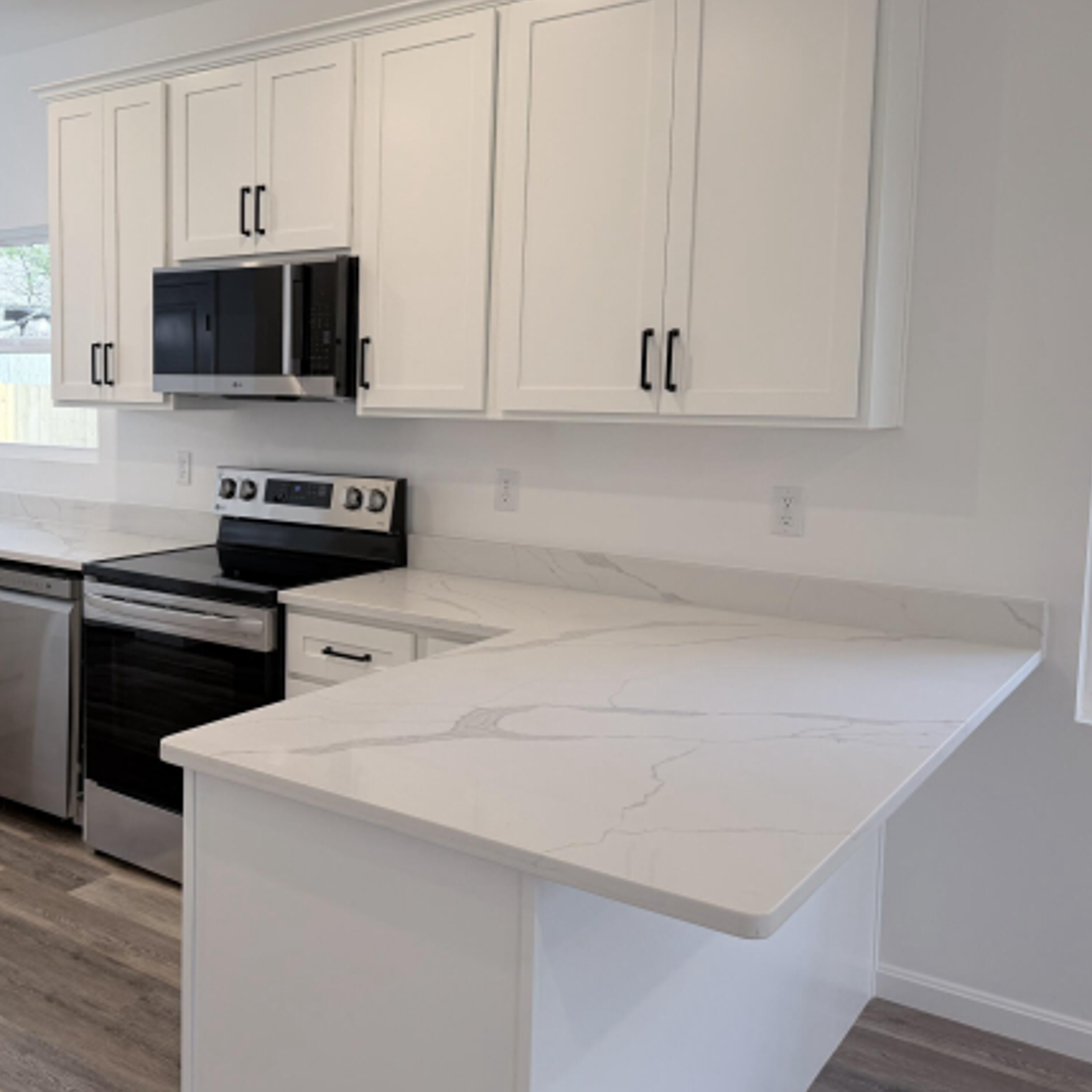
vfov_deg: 49.7
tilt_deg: -4.6
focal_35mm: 33
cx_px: 319
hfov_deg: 48.4
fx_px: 1178
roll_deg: -0.5
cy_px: 489
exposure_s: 1/120
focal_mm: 6.76
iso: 64
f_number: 1.78
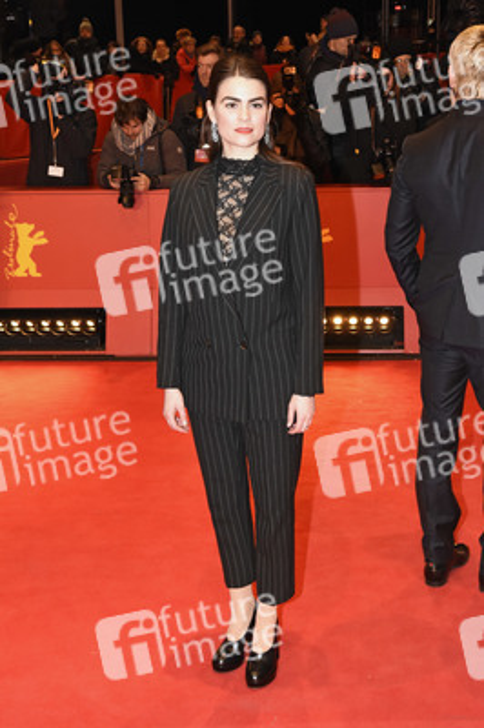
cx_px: 242
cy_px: 364
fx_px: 909
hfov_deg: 29.8
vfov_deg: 43.6
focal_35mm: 45
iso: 1600
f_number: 6.3
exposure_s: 1/200
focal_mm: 30
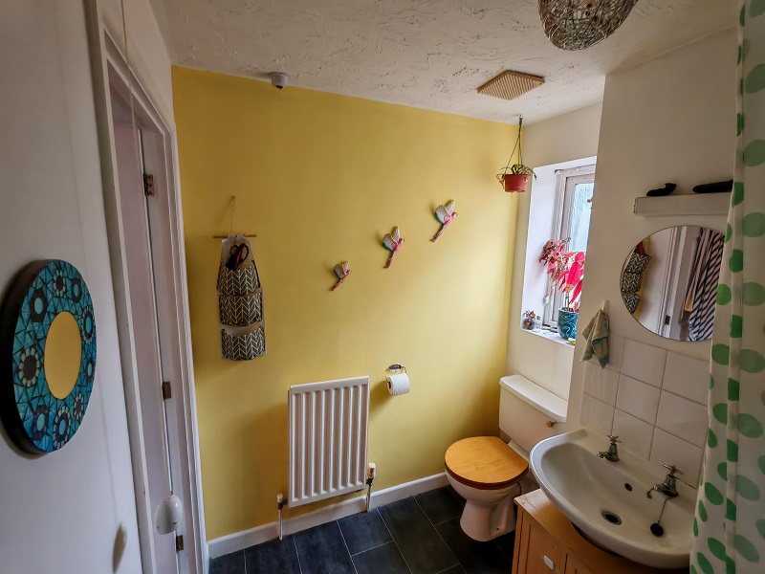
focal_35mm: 16
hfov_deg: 94.5
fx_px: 354
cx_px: 382
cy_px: 287
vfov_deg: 78.1
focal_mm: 1.96
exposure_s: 1/50
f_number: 2.2
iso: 200
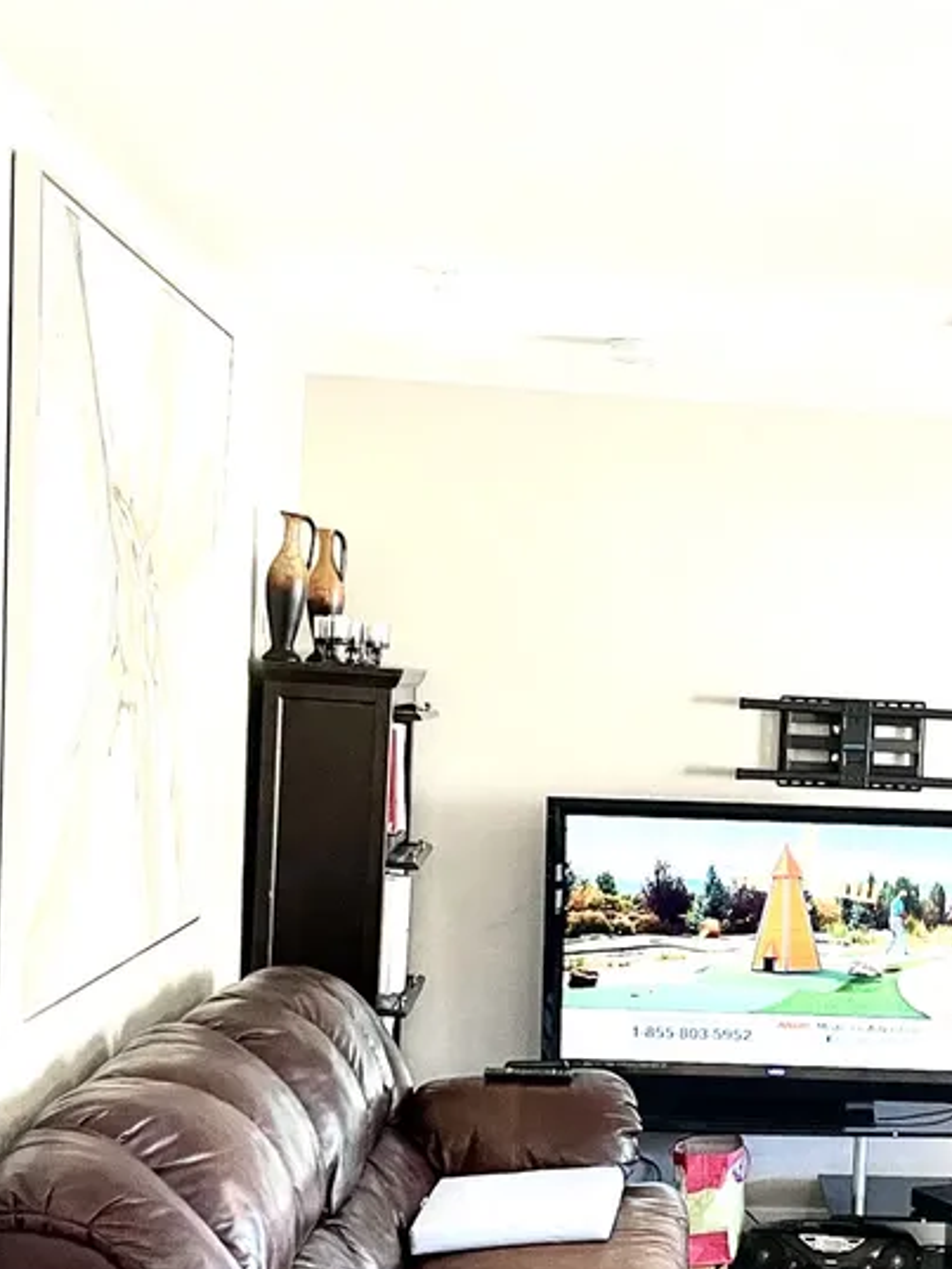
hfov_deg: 23.1
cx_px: 839
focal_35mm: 62
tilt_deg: -3.4
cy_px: 841
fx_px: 2273
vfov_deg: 31.0
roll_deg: -3.1
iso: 250
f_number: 1.6
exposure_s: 1/60
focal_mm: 5.1
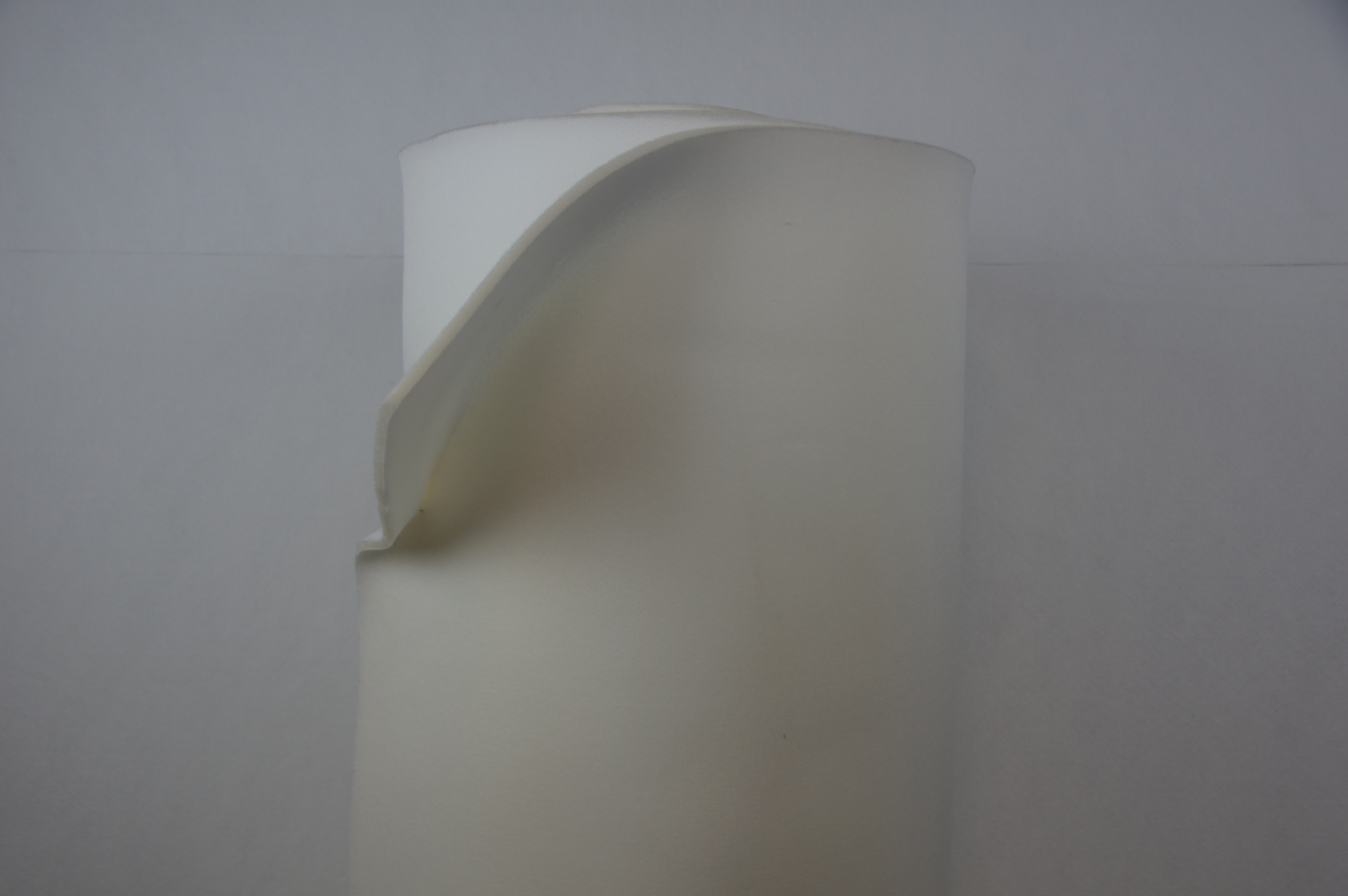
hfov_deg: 49.6
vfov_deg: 34.1
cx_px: 674
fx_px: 1459
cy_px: 448
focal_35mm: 39
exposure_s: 1/60
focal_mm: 26
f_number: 4.5
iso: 100
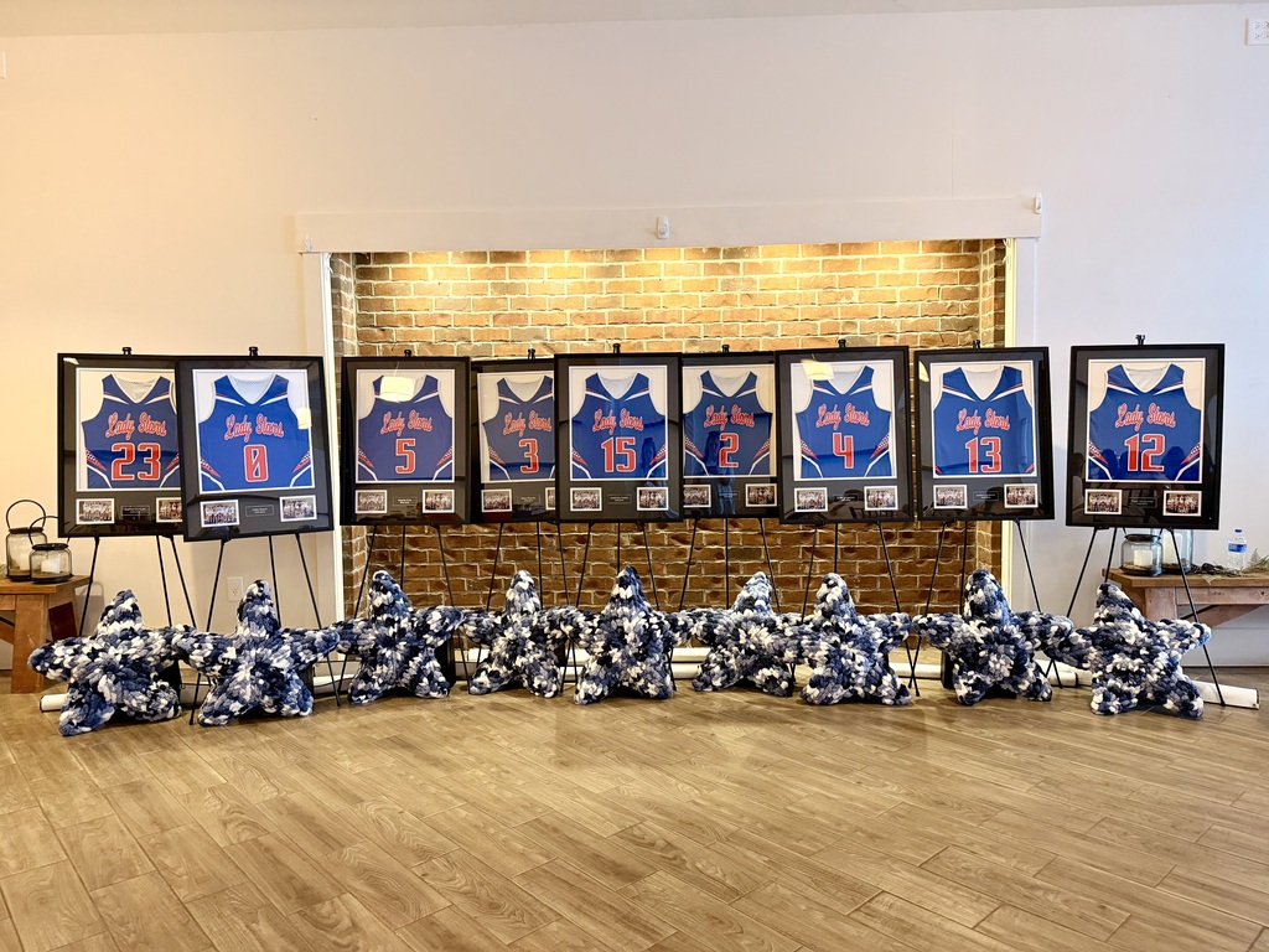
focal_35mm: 24
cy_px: 476
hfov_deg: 71.6
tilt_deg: -4.7
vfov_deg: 56.8
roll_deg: +0.8
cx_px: 634
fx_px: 880
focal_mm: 6.76
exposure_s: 1/40
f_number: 1.78
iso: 640
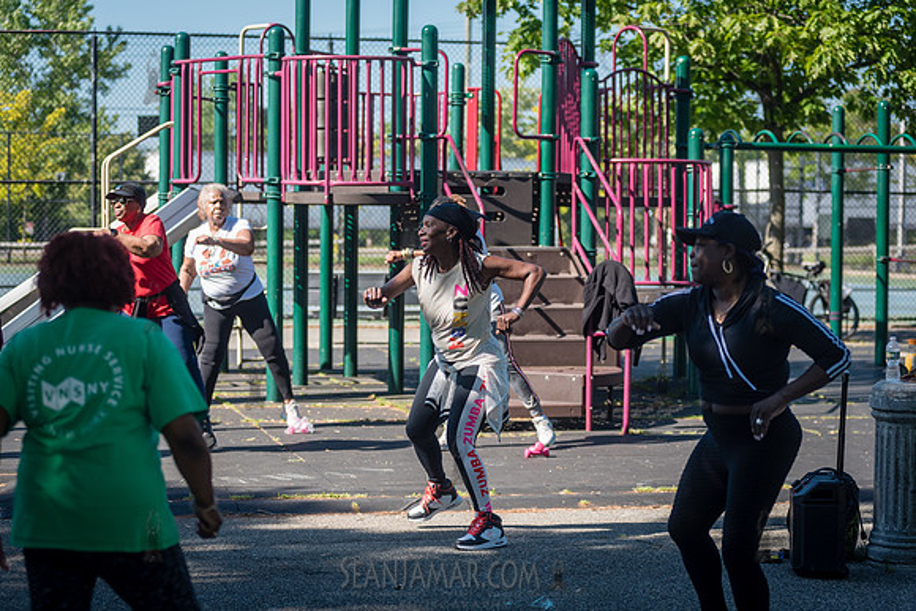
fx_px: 2416
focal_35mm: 95
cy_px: 306
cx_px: 458
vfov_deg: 14.4
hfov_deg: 21.5
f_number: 3.5
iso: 200
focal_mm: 92
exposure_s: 1/1000
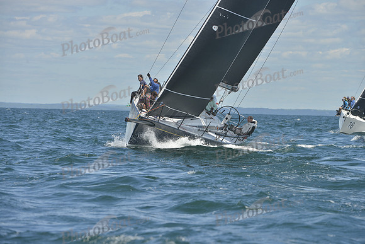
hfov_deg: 7.4
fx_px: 2839
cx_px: 182
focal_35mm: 280
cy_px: 122
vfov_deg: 4.9
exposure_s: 1/800
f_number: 9
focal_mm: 280
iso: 280
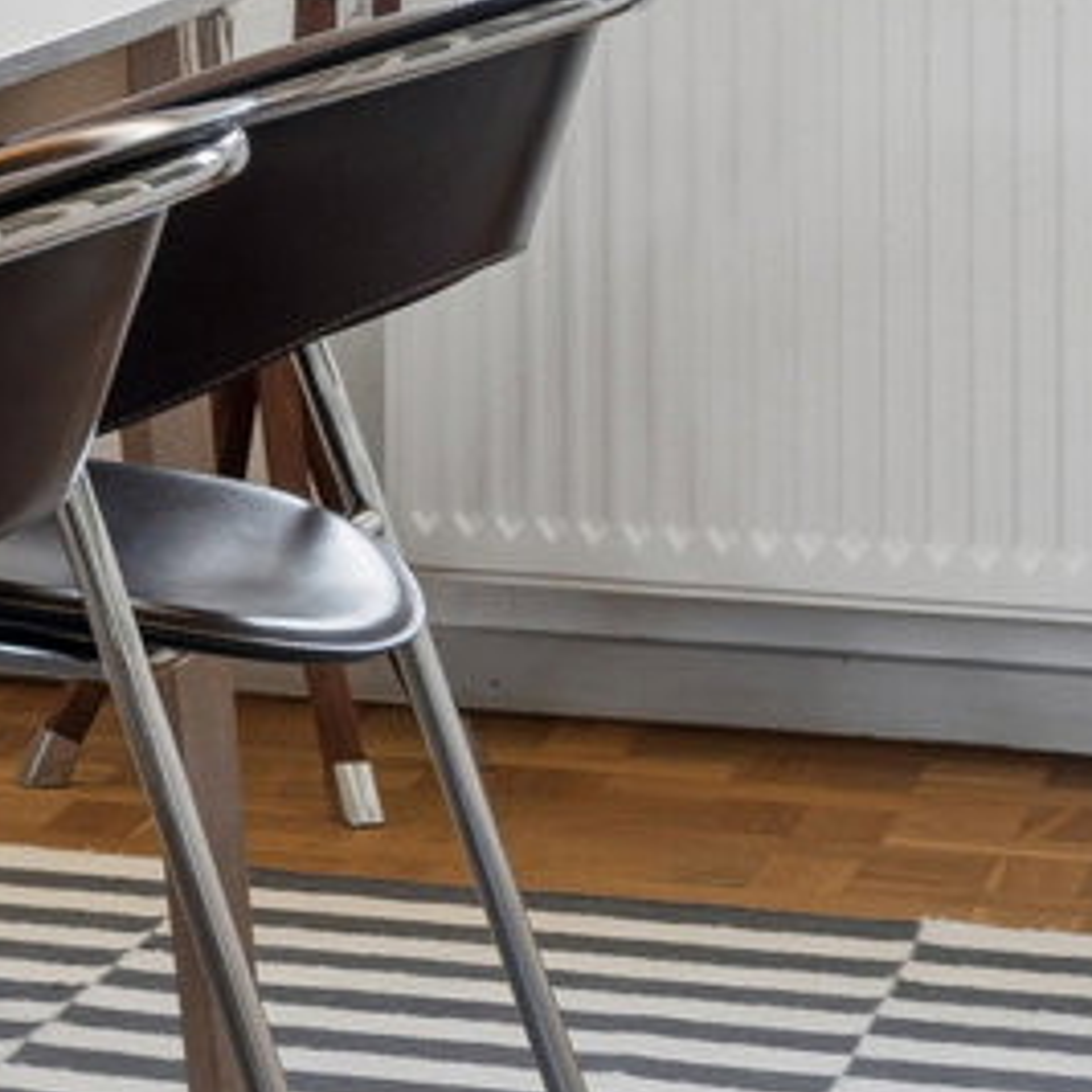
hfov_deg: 8.9
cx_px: -1284
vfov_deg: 9.3
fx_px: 6531
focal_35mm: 183
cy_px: -536
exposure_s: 1/30
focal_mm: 20
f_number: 8
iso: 200
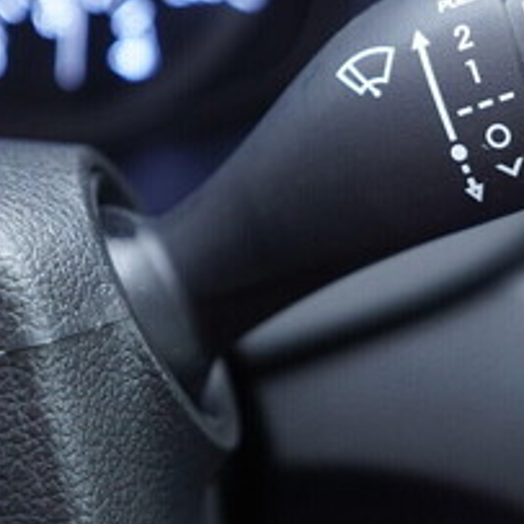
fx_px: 1421
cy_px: 161
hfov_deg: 20.3
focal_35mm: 83
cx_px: 511
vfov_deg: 20.8
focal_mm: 24
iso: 640
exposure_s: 1/40
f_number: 2.8
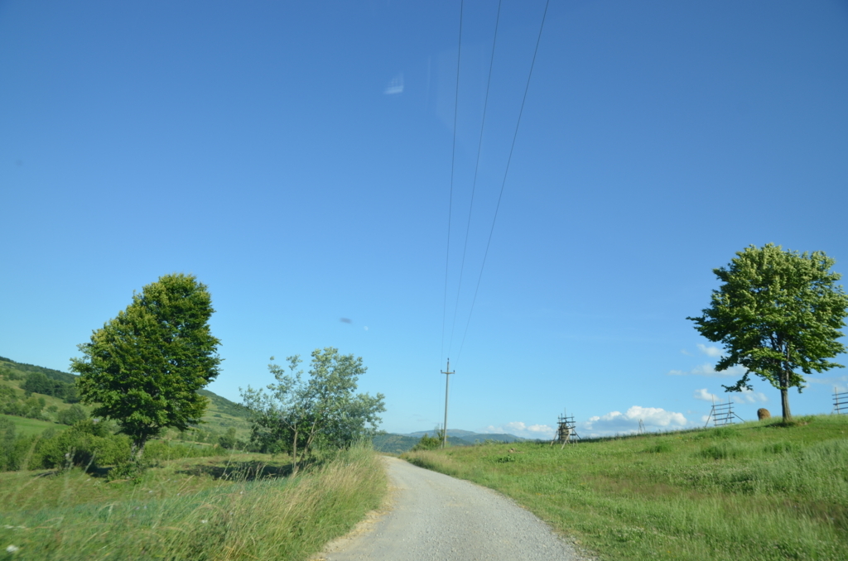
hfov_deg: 73.9
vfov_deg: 52.9
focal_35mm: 24
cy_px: 280
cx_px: 424
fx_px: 564
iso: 125
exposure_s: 1/250
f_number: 8
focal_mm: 16
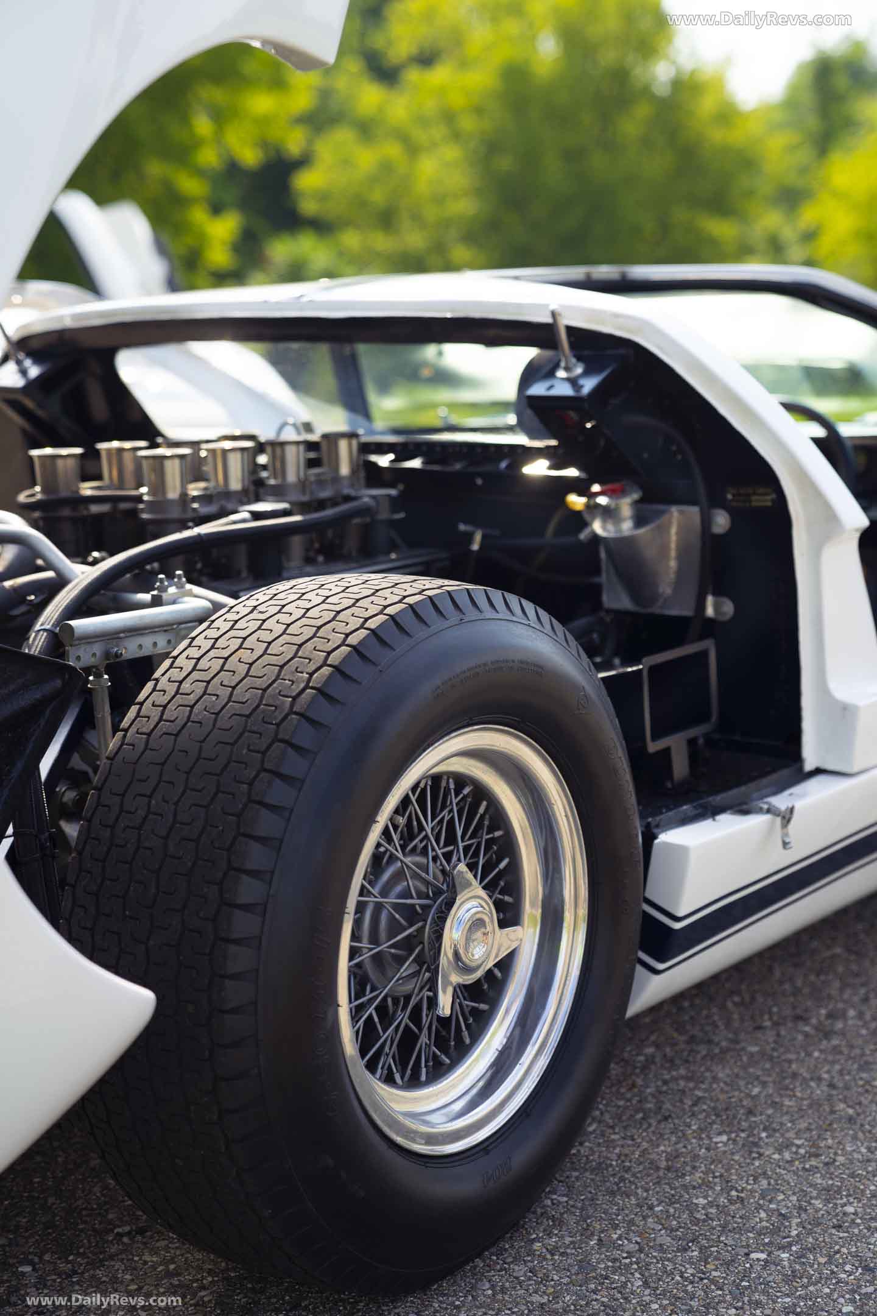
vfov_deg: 33.9
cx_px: 438
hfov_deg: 23.0
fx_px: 2156
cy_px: 658
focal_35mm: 59
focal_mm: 59
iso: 100
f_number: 2.8
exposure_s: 1/640
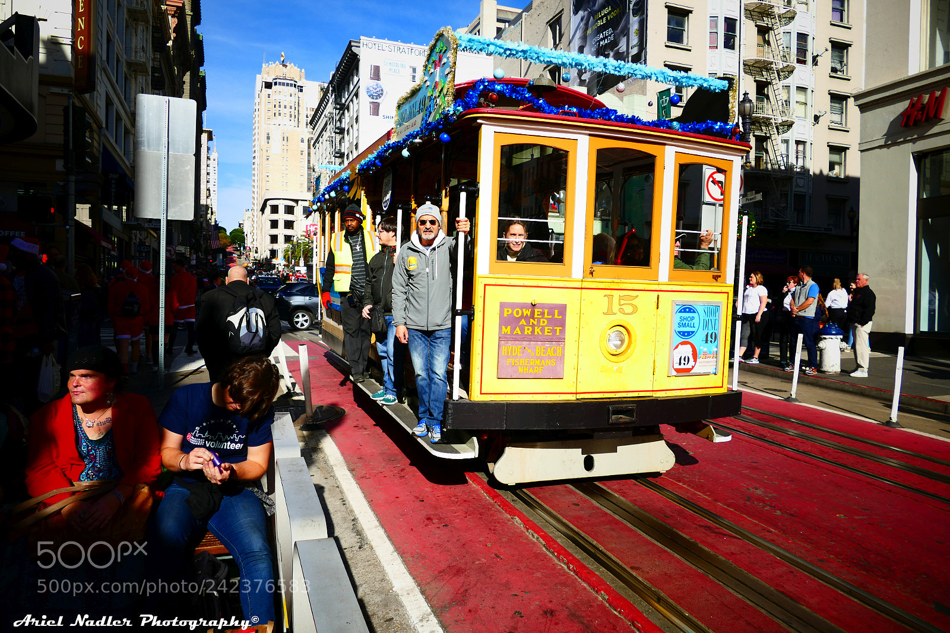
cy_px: 316
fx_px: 660
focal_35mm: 25
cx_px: 475
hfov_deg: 71.5
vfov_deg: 51.3
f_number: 3.2
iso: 125
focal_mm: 9.12
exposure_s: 1/2000
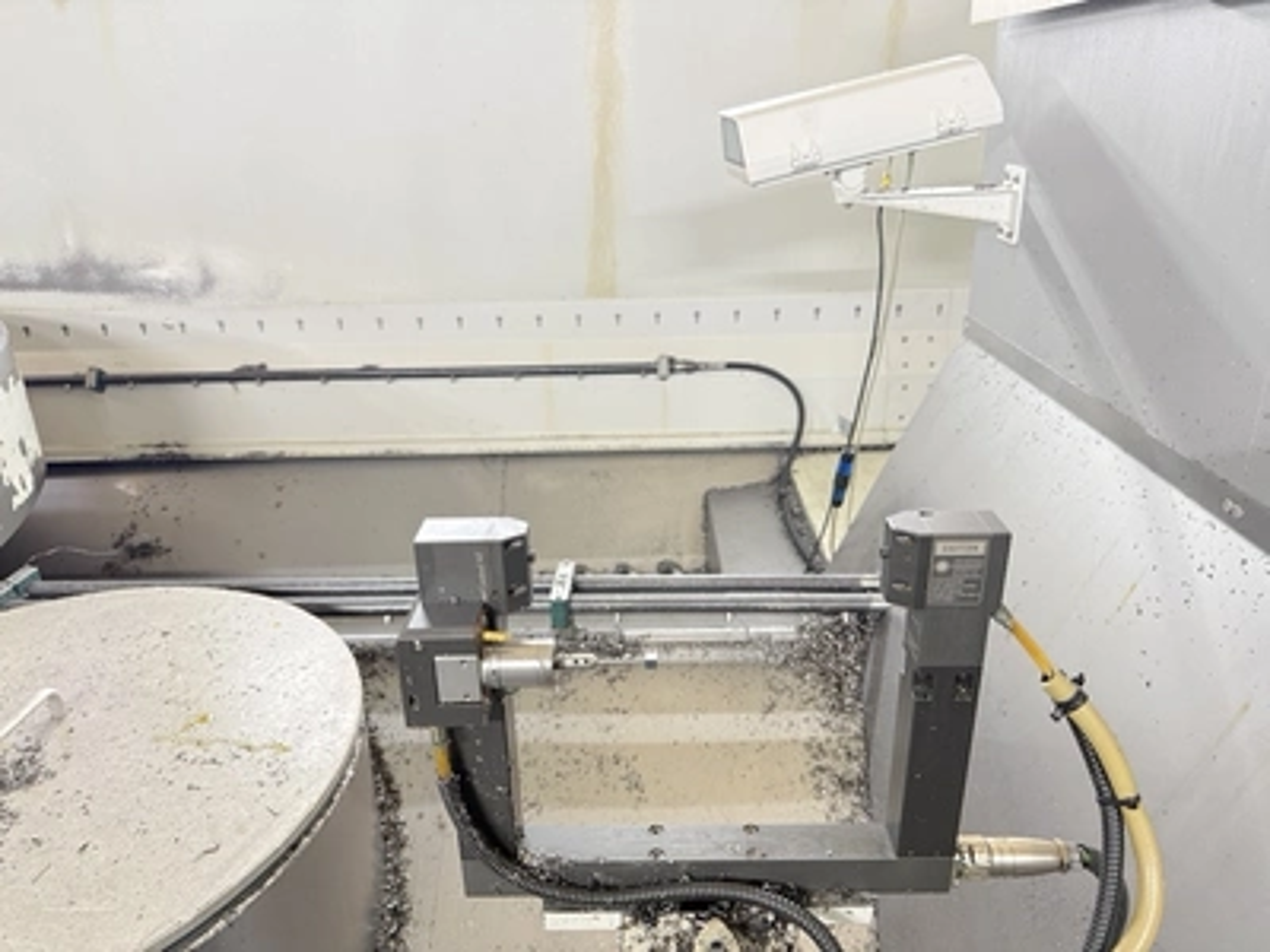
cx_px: 635
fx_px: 881
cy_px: 476
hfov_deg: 71.6
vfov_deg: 56.8
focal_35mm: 24
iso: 400
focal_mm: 6.76
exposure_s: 1/50
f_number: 1.78
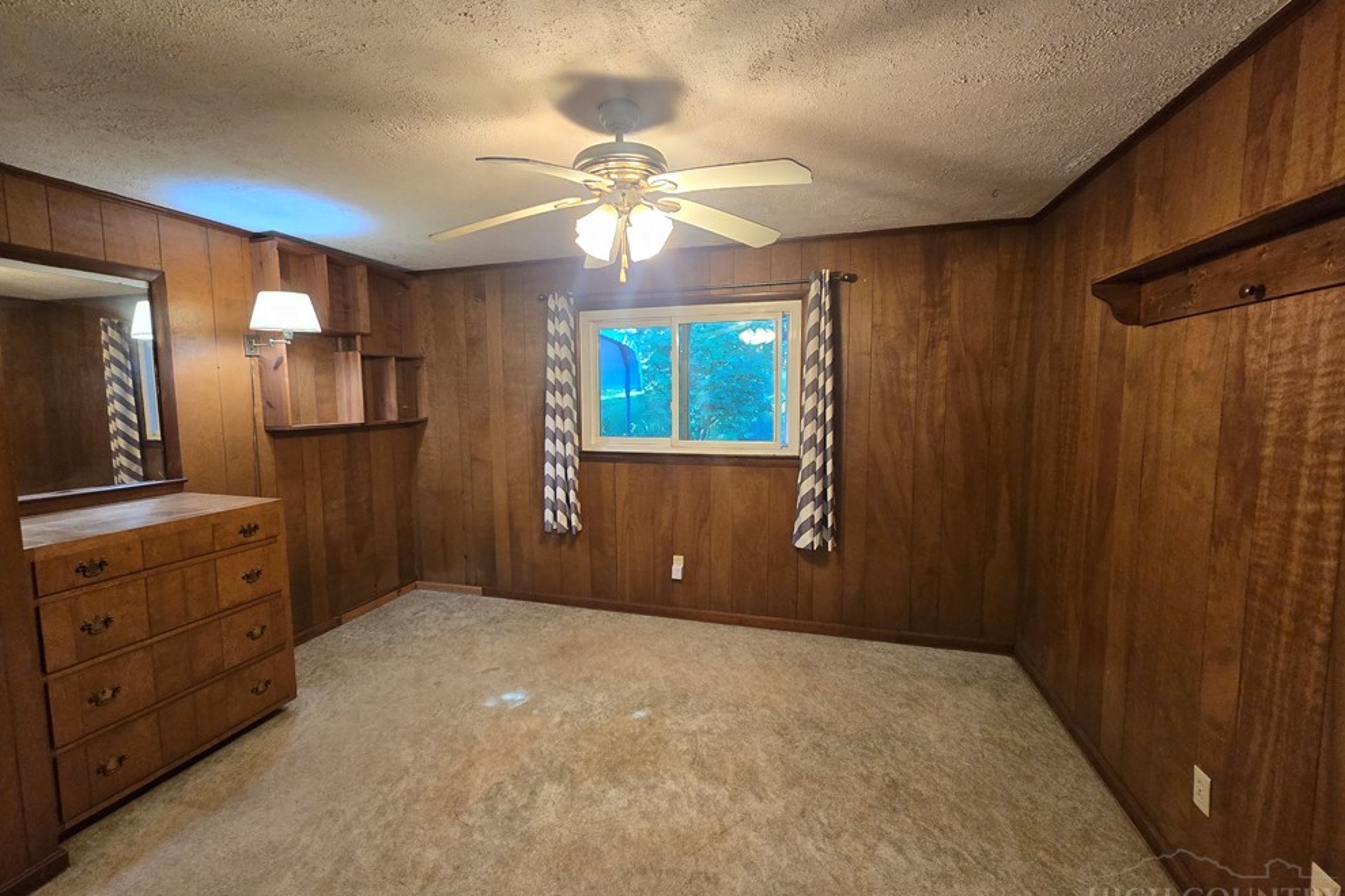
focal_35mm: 14
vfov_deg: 81.2
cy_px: 450
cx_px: 657
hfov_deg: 104.2
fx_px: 523
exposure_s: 1/60
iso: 500
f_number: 2.2
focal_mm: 2.2
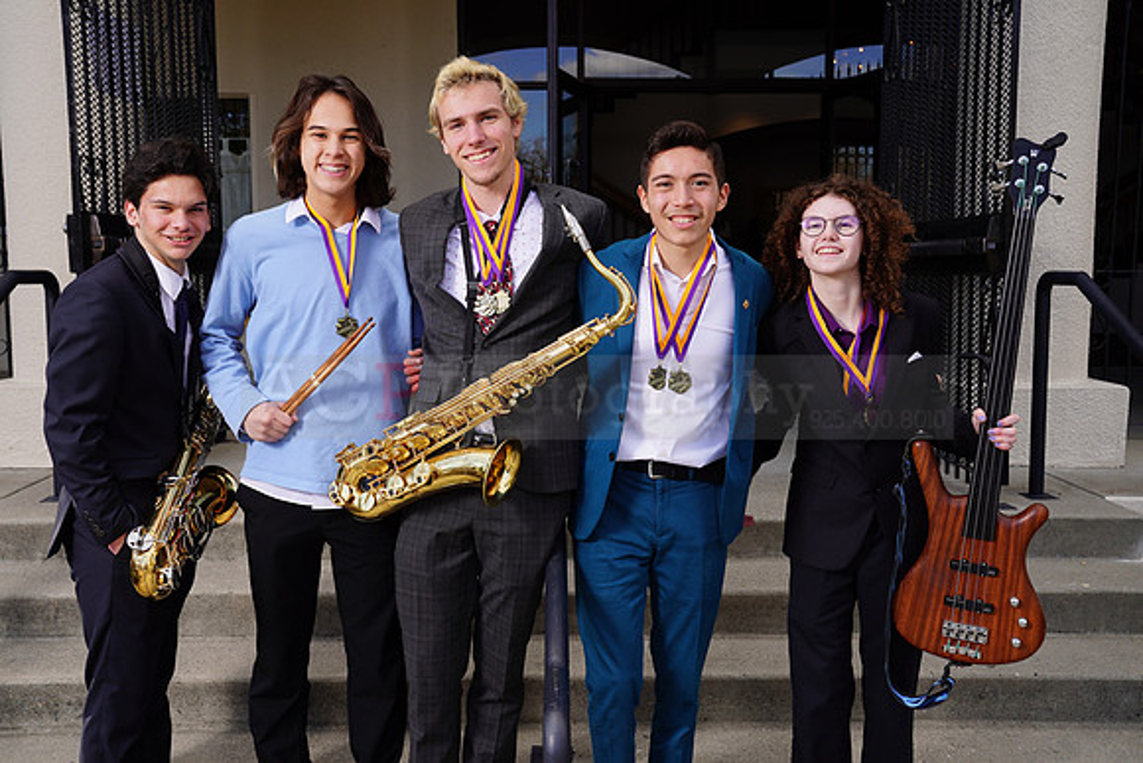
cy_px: 382
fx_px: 1111
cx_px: 572
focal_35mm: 35
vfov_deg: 37.9
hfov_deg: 54.4
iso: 100
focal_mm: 35
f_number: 6.3
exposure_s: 1/200
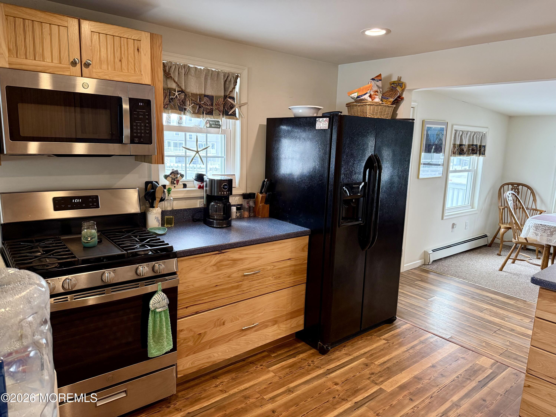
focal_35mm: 24
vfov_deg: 56.8
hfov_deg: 71.6
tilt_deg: -10.5
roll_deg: -1.9
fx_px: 385
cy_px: 208
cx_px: 278
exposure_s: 1/120
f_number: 1.78
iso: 250
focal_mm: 6.76
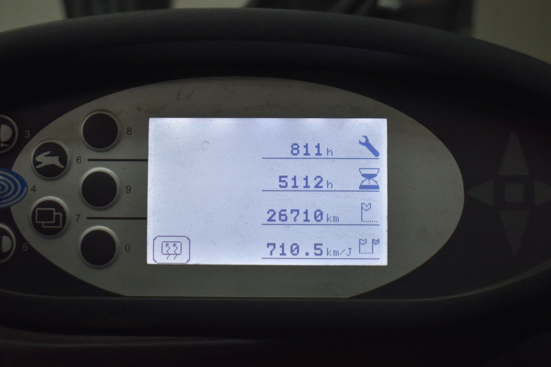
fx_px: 712
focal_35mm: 46
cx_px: 276
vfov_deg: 28.9
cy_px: 184
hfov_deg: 42.3
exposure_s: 1/60
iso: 500
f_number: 4.2
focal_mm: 31
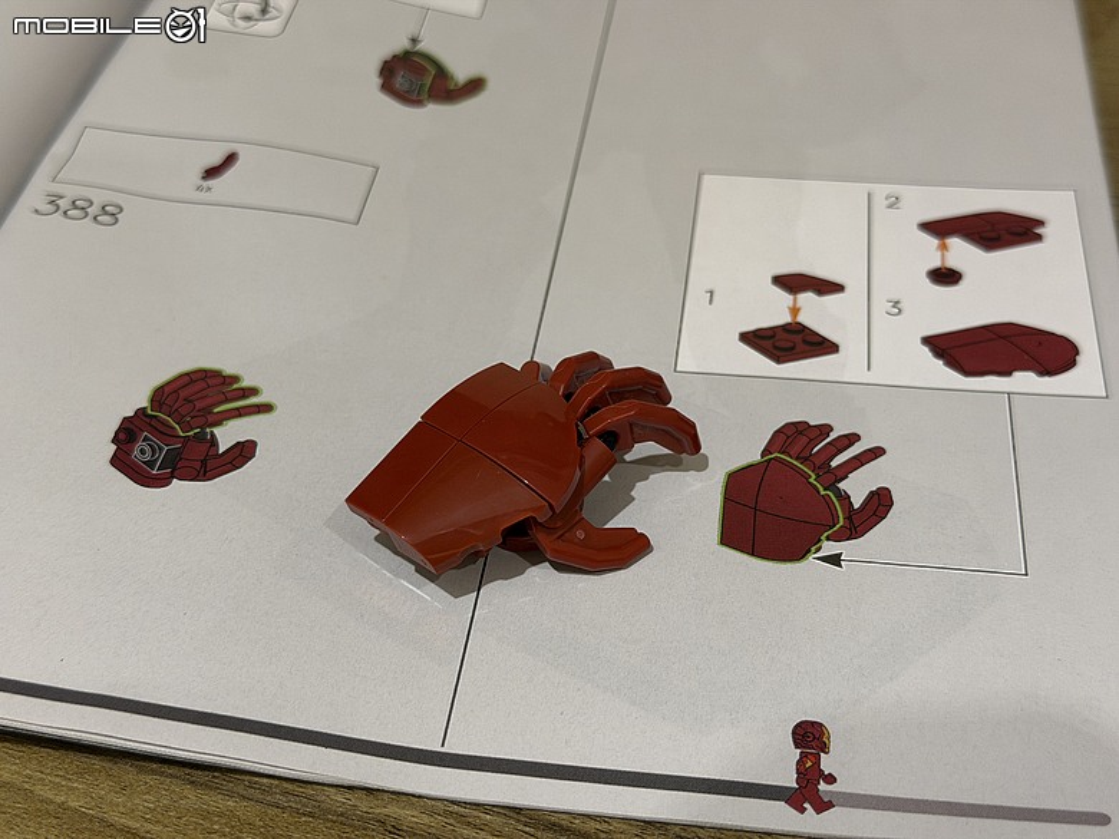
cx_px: 560
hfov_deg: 39.7
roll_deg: +2.7
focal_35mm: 48
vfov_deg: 30.3
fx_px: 1552
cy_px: 420
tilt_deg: -42.9
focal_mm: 6.76
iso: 200
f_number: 1.78
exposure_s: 1/60
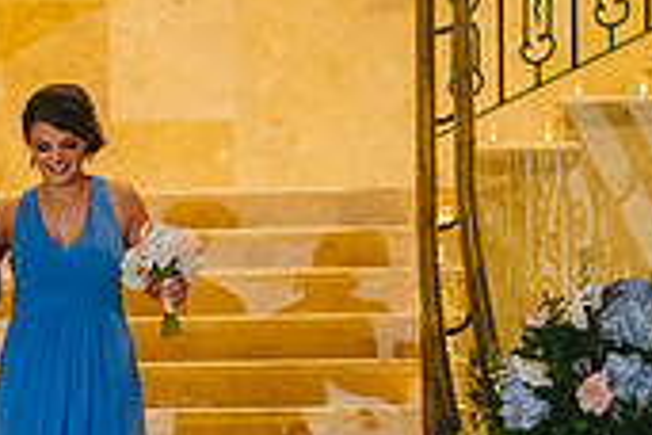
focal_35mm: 289
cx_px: -76
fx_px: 5234
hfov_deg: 7.1
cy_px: 517
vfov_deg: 4.7
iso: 1600
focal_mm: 85
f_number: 2
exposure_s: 1/160
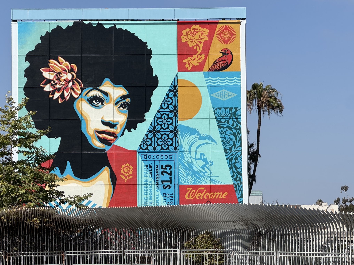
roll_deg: +0.8
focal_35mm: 97
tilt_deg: +4.3
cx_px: 134
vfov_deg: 15.2
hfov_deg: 20.2
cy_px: 162
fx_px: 992
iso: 25
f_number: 2.8
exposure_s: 1/1845
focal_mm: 9
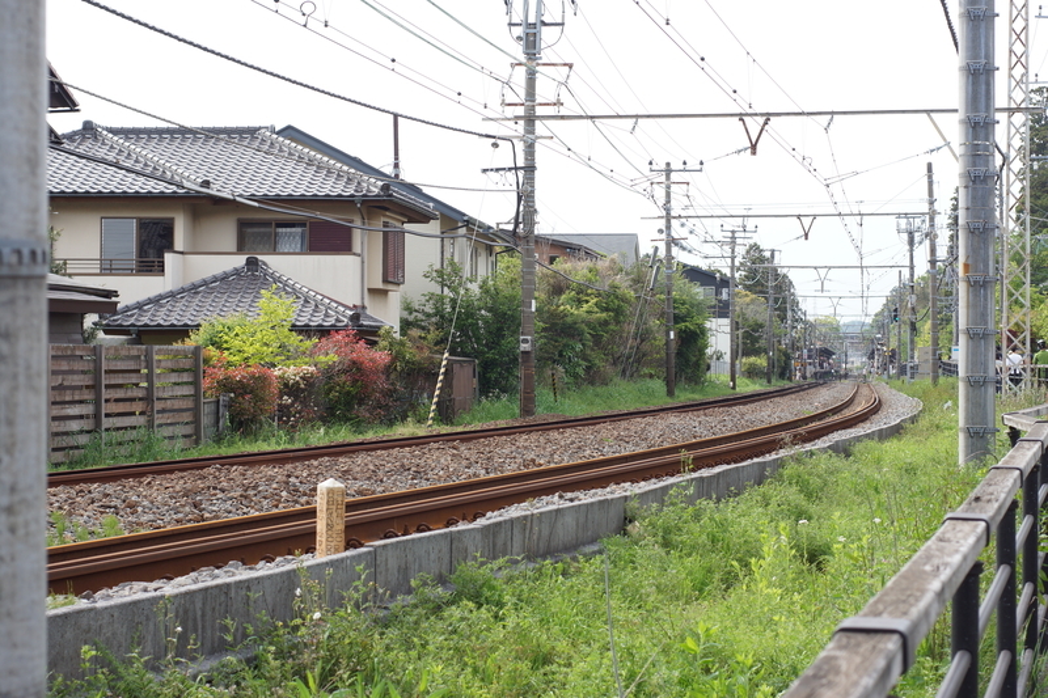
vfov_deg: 18.2
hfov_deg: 27.0
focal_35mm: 75
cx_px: 524
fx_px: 2183
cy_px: 349
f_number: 6.3
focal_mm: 50
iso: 100
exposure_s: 1/160
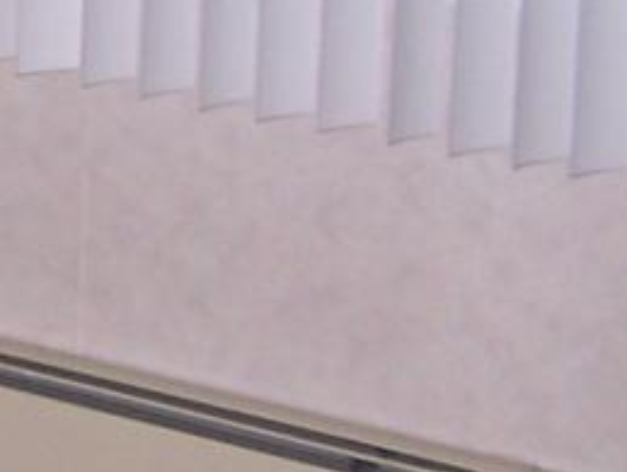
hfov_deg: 8.6
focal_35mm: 211
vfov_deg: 7.0
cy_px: -172
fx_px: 3827
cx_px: -813
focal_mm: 6.3
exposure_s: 1/60
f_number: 2.8
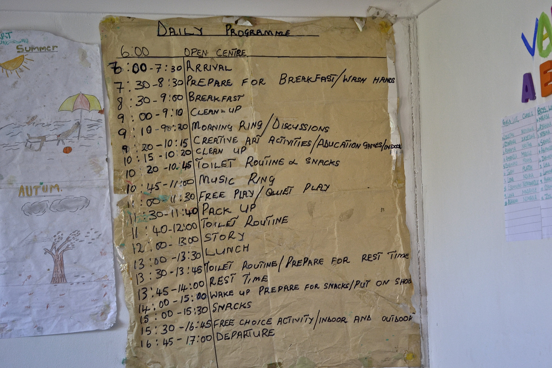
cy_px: 184
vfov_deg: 17.5
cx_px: 276
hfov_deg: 26.0
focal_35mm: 78
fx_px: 1196
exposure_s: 1/60
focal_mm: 52
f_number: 5.6
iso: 640
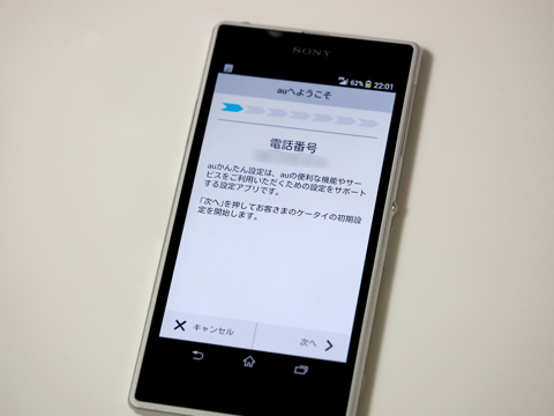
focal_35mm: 120
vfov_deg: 12.3
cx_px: 277
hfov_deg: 16.4
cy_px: 208
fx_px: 1920
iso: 1250
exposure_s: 1/125
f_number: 2.8
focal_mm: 60
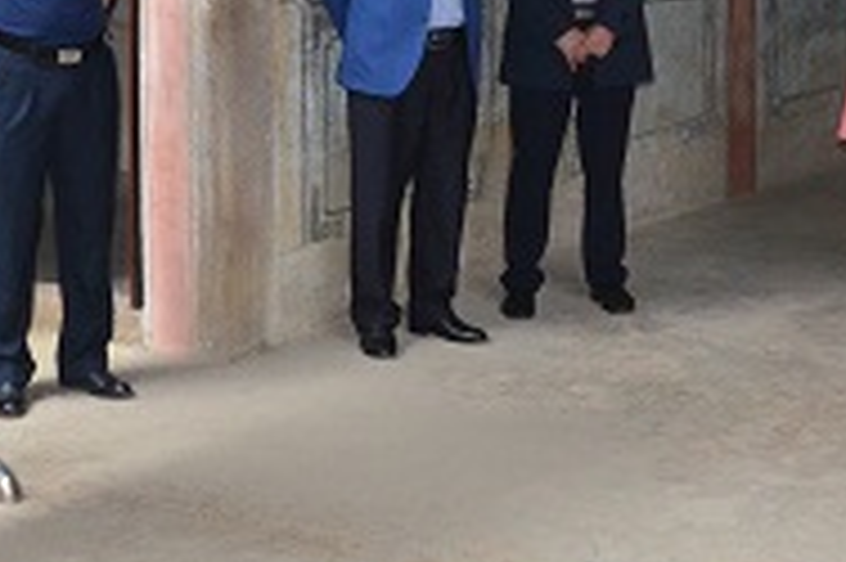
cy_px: 83
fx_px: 2019
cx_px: 639
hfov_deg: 23.4
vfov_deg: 15.7
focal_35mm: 86
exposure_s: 1/60
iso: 1600
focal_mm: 18
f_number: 5.6
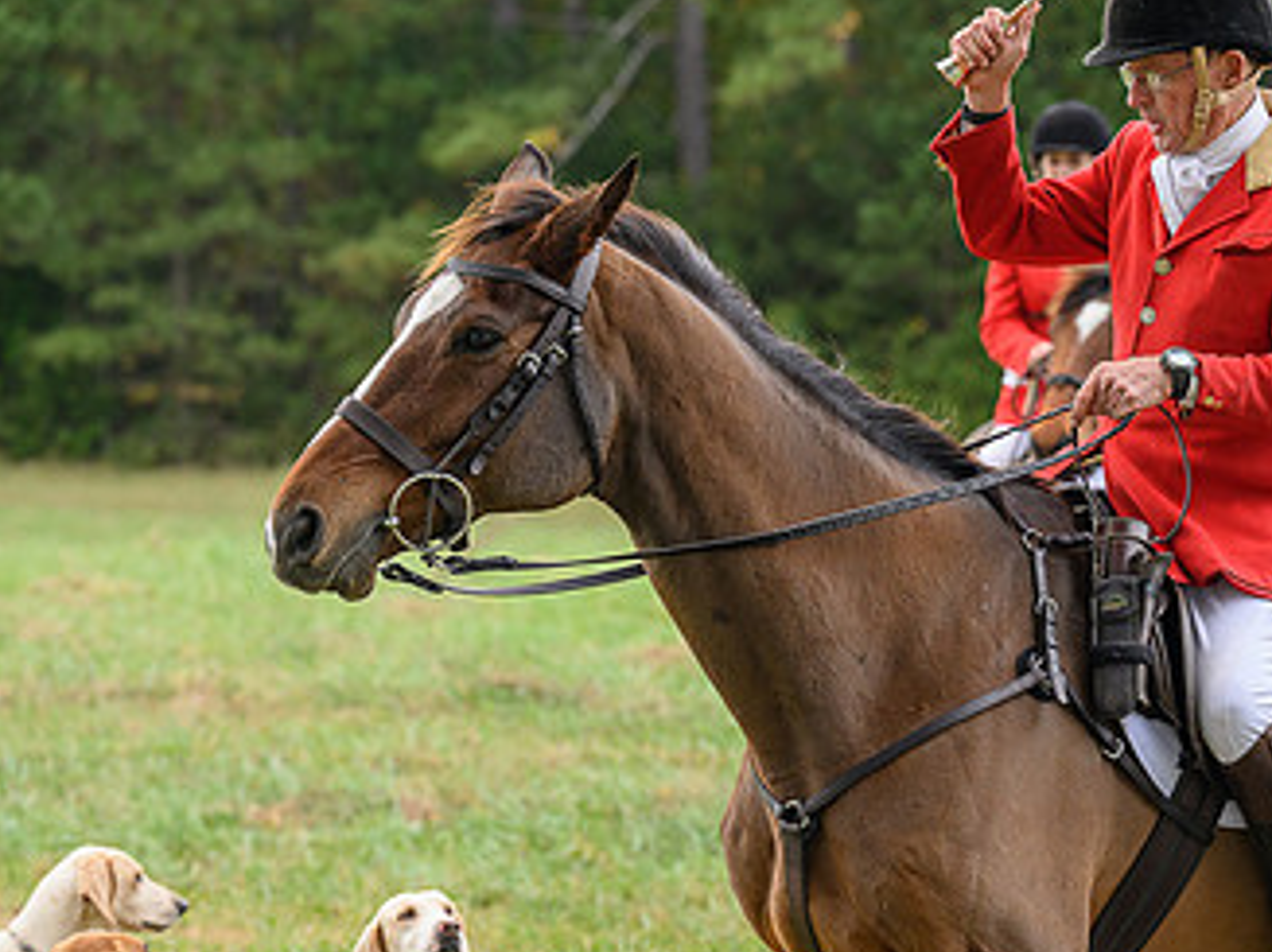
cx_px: 1089
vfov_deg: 8.0
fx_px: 6832
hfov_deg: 10.6
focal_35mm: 186
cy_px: 595
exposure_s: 1/800
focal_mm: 94
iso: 800
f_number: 3.5
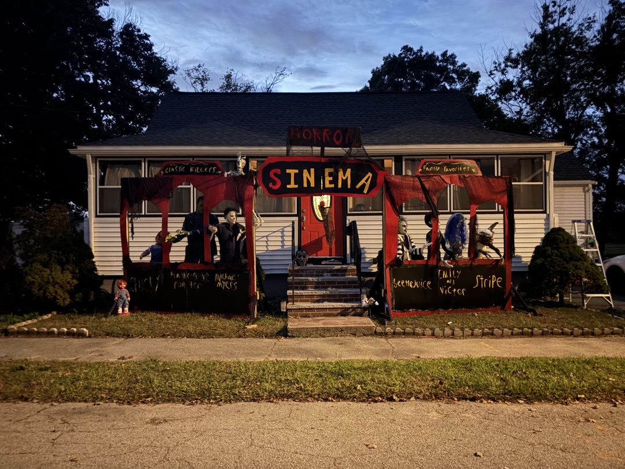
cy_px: 234
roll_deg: +1.9
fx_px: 469
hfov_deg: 67.3
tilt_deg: +1.1
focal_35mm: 26
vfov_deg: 53.1
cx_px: 312
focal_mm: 5.96
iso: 1000
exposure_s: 1/2
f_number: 1.6
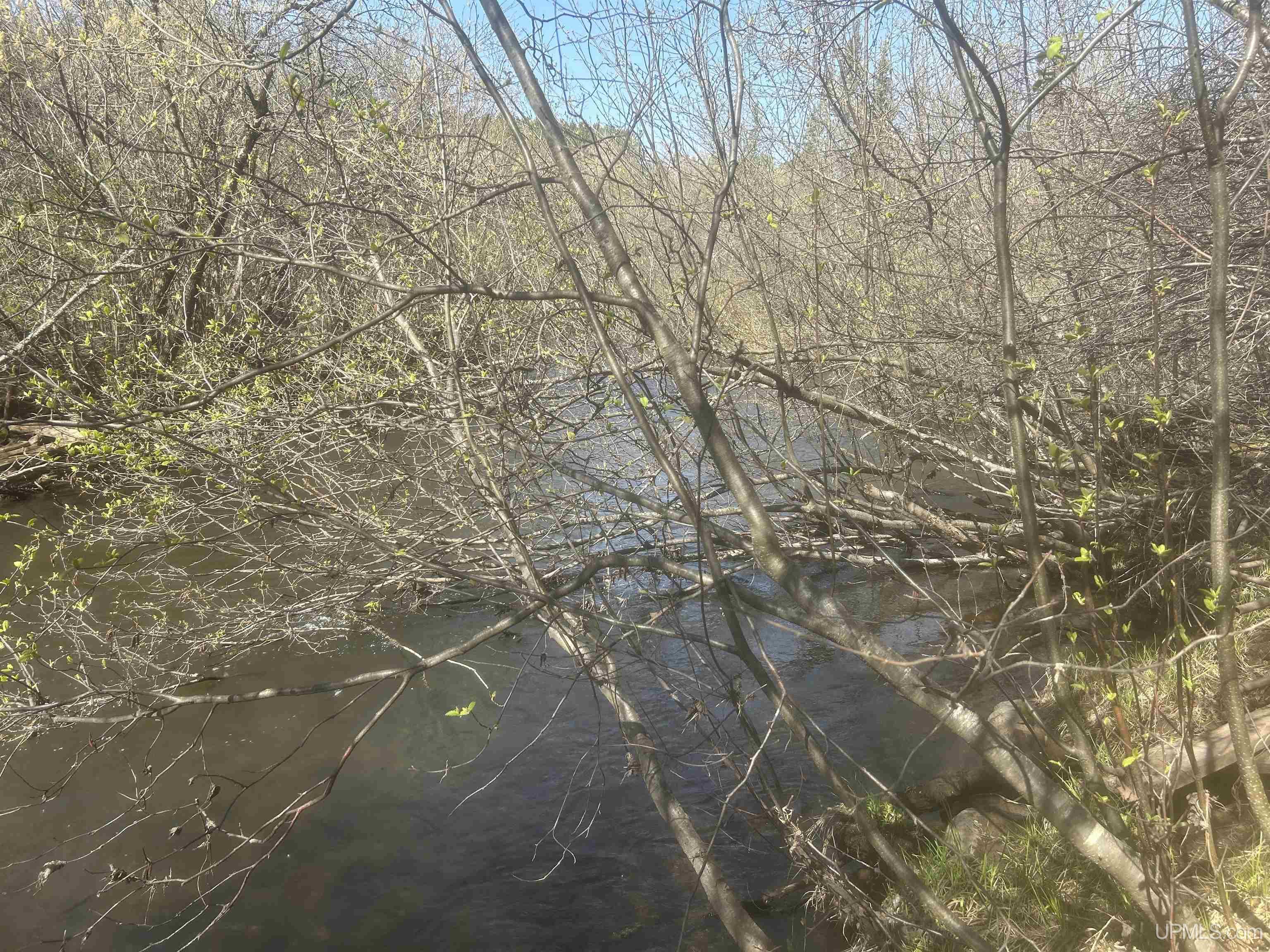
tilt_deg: -9.9
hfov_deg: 67.3
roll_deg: -0.3
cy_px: 476
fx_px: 954
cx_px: 635
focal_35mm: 26
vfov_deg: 53.1
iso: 50
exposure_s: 1/873
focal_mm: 5.7
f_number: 1.5
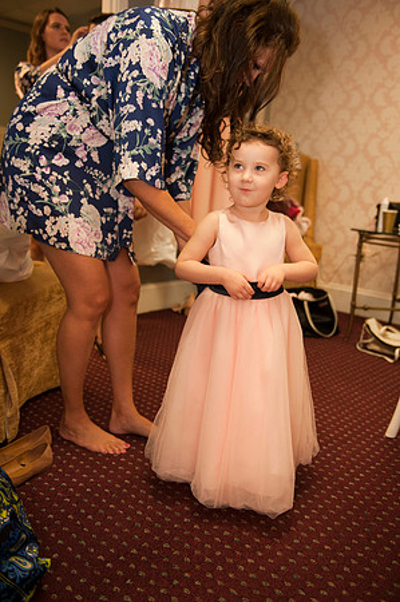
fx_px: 535
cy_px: 301
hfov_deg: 41.0
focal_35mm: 32
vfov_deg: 58.8
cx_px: 200
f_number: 2.8
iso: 250
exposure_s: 1/50
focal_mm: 32
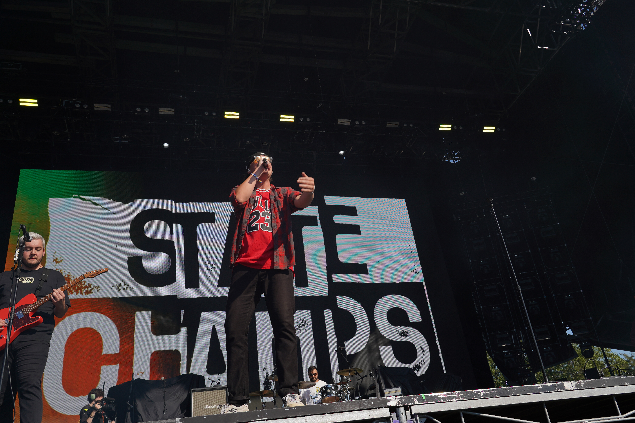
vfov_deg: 43.6
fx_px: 529
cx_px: 318
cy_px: 212
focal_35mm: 30
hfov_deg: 61.9
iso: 100
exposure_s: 1/500
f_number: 8
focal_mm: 30
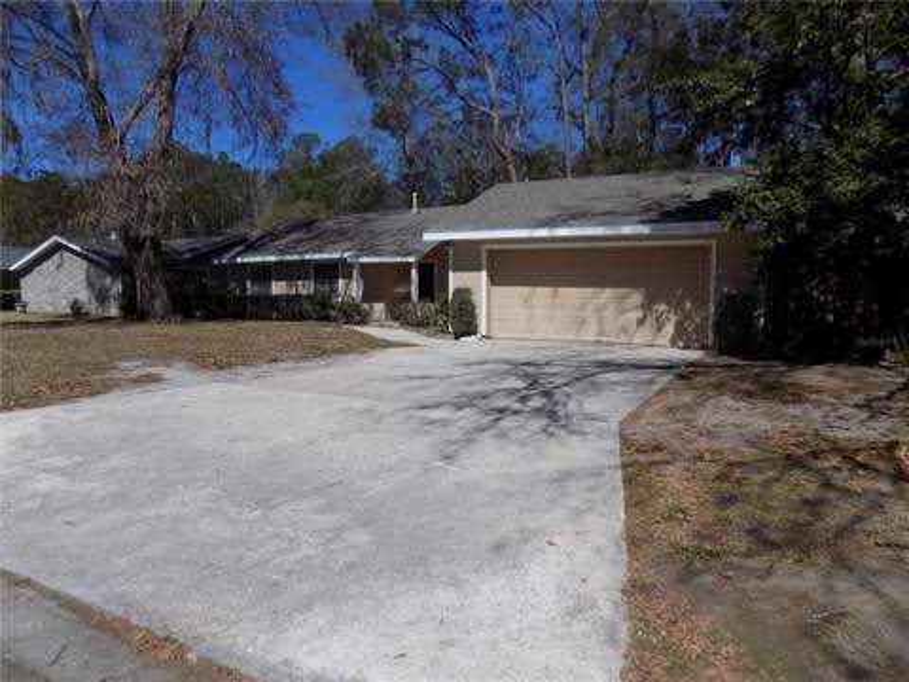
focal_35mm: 23
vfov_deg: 58.9
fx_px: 604
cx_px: 454
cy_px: 341
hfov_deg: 73.9
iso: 80
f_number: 9.9
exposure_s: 1/200
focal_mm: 4
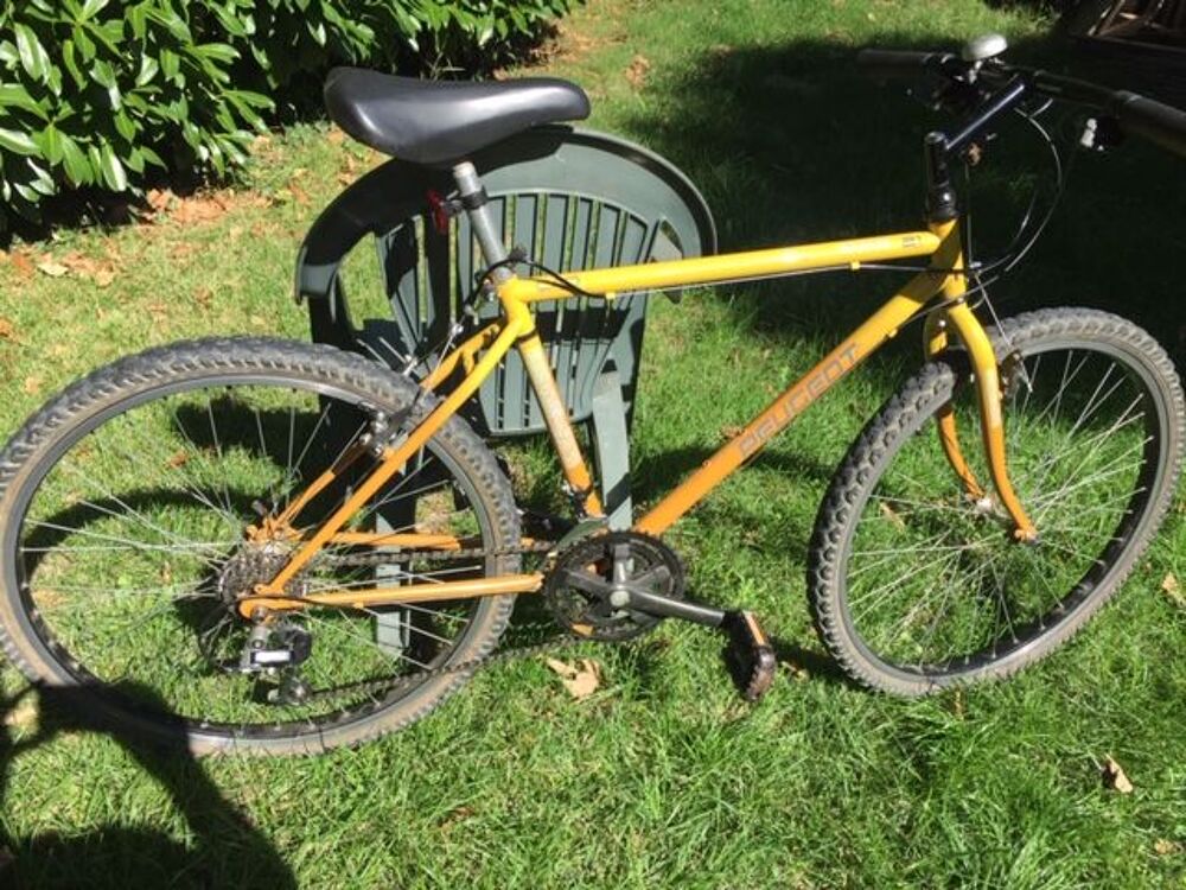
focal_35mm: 29
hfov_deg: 61.7
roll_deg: -3.7
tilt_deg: -34.9
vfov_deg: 48.2
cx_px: 593
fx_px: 994
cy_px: 445
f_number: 2.2
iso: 32
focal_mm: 4.15
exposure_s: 1/1099
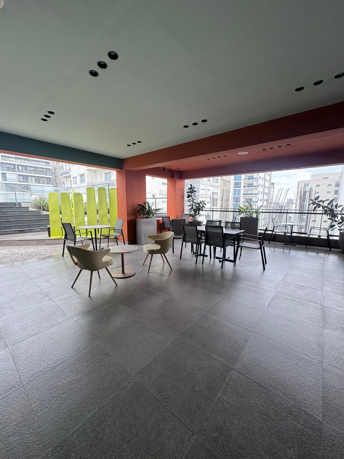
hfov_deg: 85.7
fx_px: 186
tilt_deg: -8.3
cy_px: 230
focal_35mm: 14
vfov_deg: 102.1
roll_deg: +0.3
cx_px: 172
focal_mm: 2.22
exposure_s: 1/99
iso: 64
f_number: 2.2
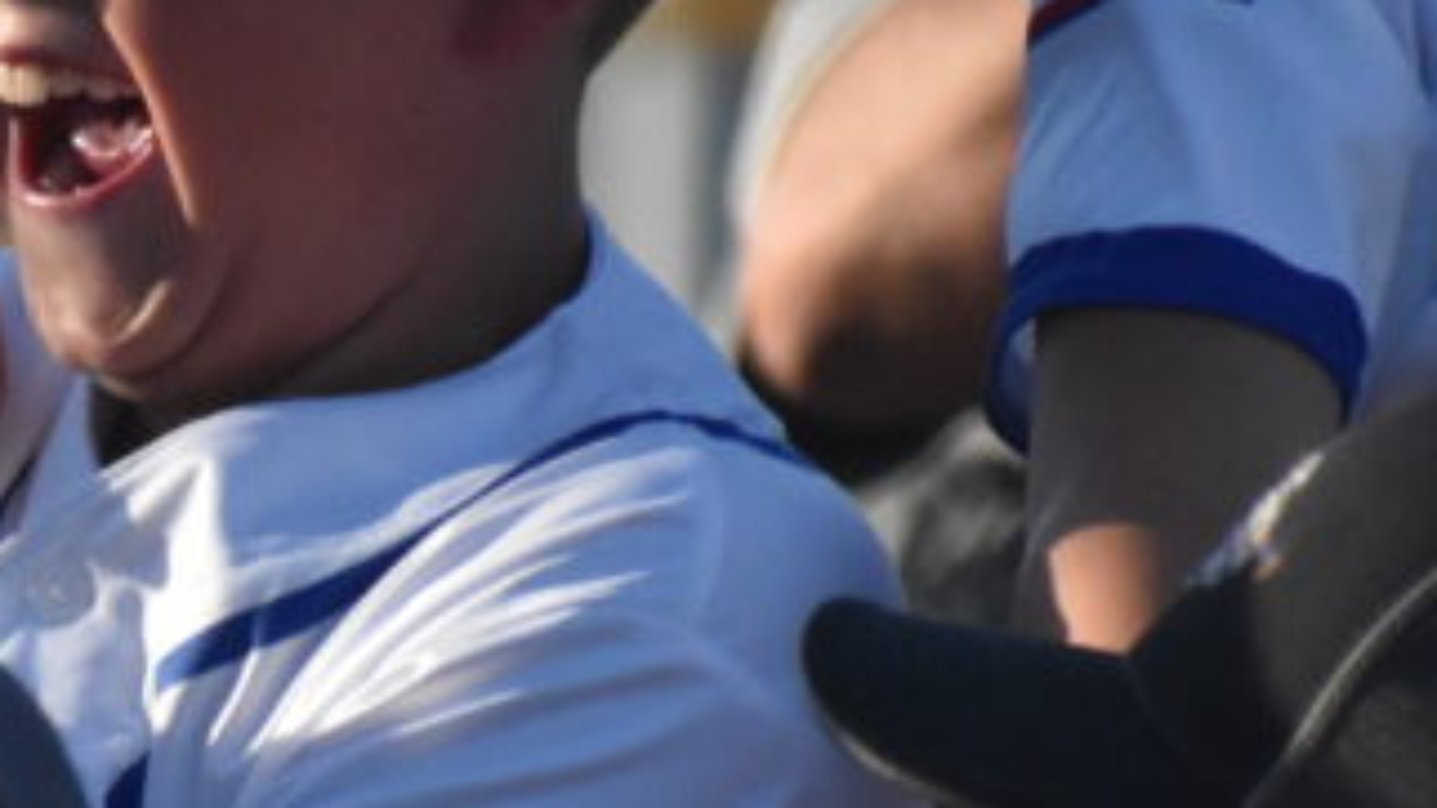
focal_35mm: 1396
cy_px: 596
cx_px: 0
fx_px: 53184
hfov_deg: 1.5
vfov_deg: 0.9
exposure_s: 1/4000
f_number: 6
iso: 2200
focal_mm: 260
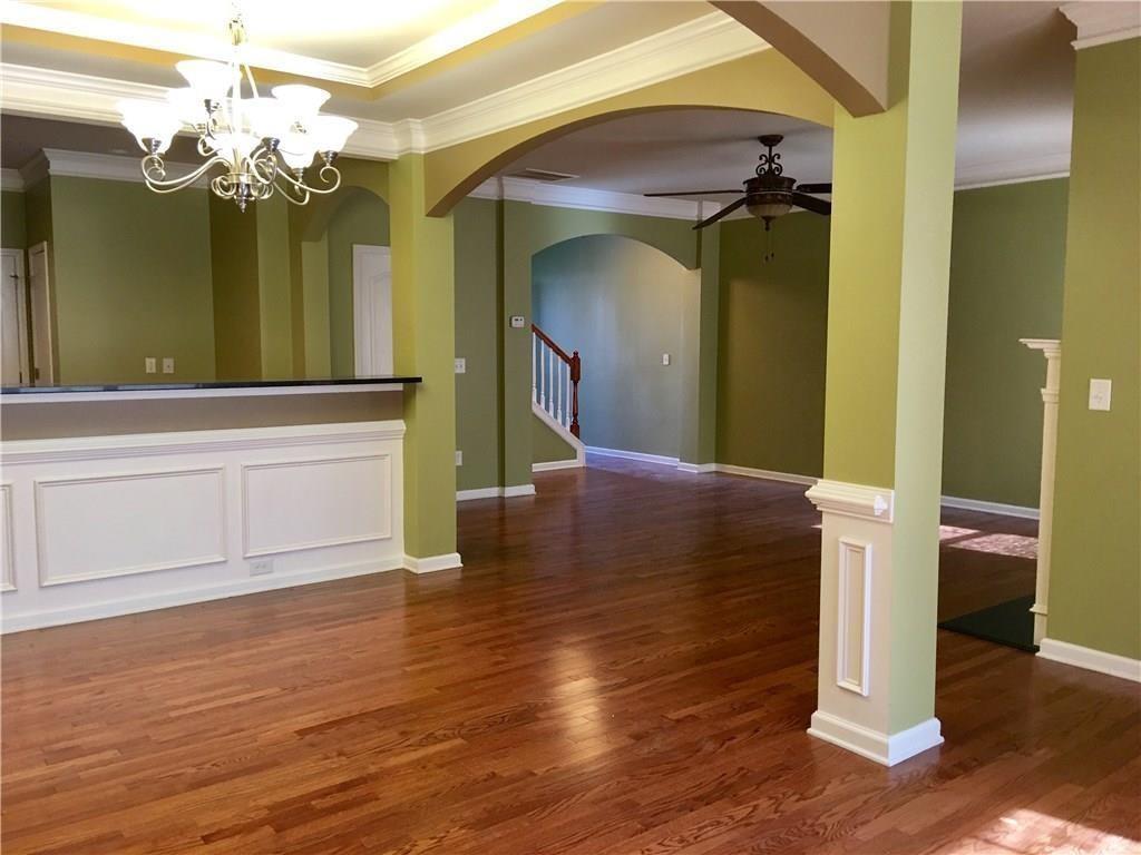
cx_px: 570
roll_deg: -0.4
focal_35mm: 29
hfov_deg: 61.7
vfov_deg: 48.2
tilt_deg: -3.1
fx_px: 956
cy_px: 428
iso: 50
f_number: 2.2
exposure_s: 1/15
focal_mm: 4.15
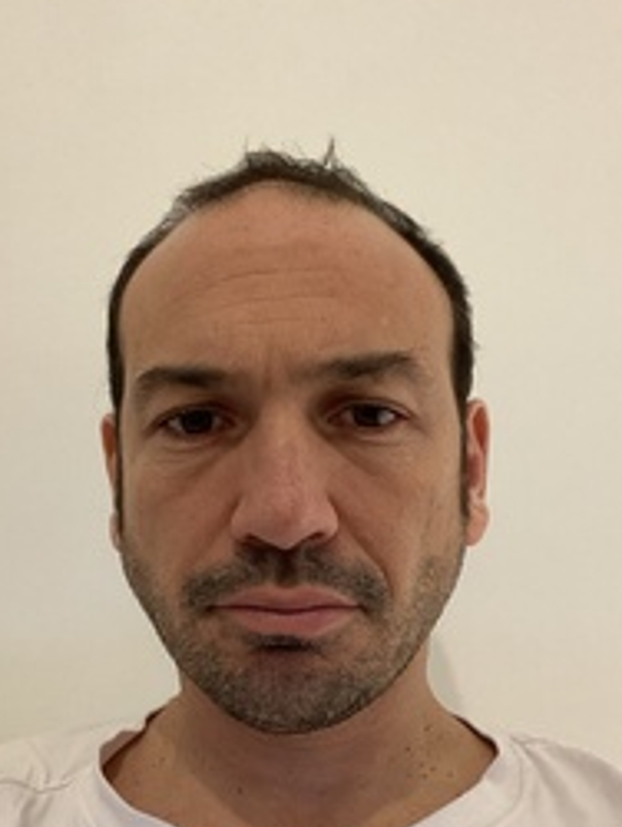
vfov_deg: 44.1
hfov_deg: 34.3
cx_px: 260
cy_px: 556
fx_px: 1005
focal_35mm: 42
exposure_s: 1/33
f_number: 2.2
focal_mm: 2.71
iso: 400
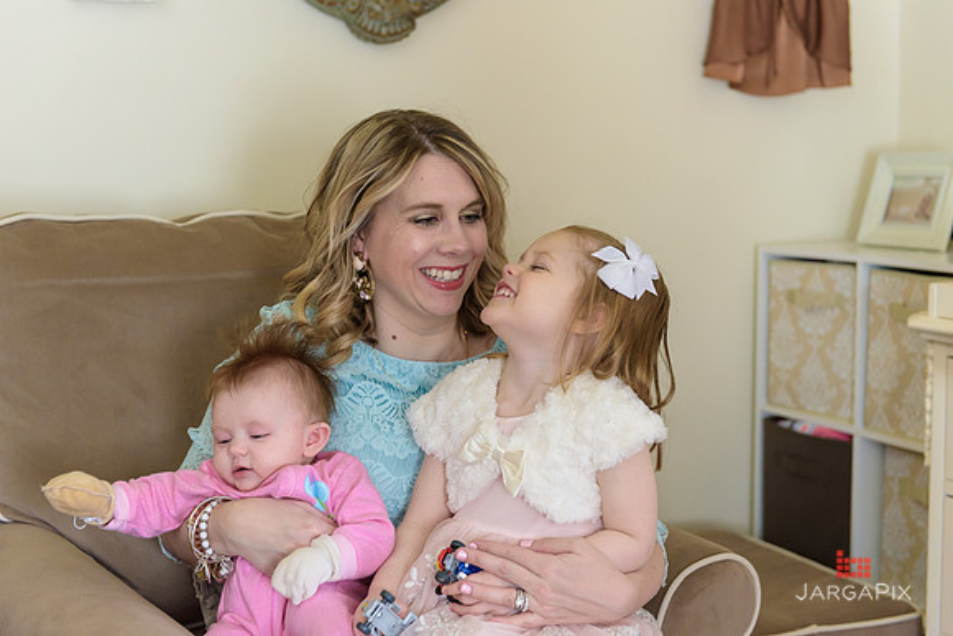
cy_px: 318
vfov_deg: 23.4
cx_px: 476
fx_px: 1536
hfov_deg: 34.5
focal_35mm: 58
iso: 1600
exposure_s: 1/200
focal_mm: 58
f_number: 3.2
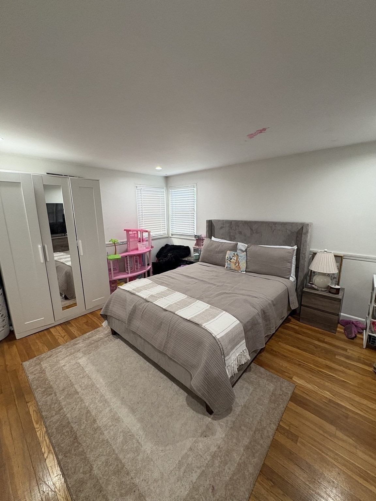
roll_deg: +0.4
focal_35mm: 14
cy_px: 250
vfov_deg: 102.1
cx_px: 188
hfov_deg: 85.7
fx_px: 203
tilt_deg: -10.6
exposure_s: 1/60
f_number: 2.2
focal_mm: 2.22
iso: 200
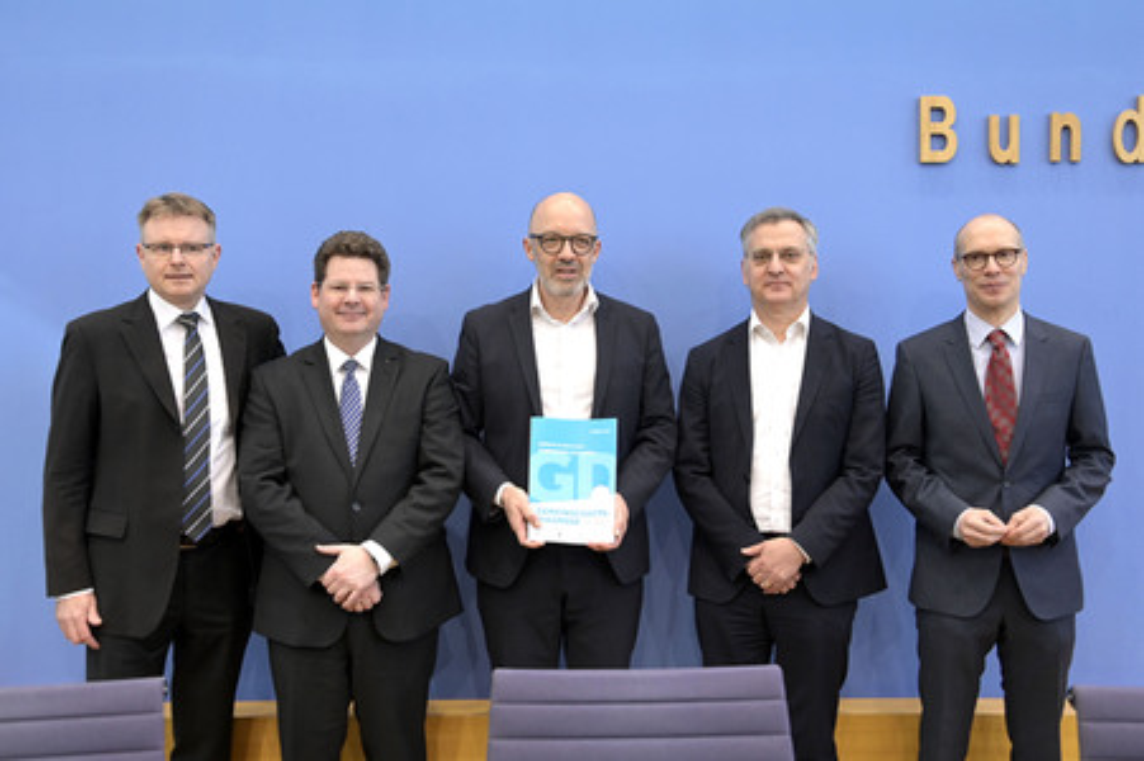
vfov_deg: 36.8
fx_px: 1143
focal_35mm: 36
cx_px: 572
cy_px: 380
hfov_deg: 53.2
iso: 3200
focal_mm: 36
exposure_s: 1/400
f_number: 5
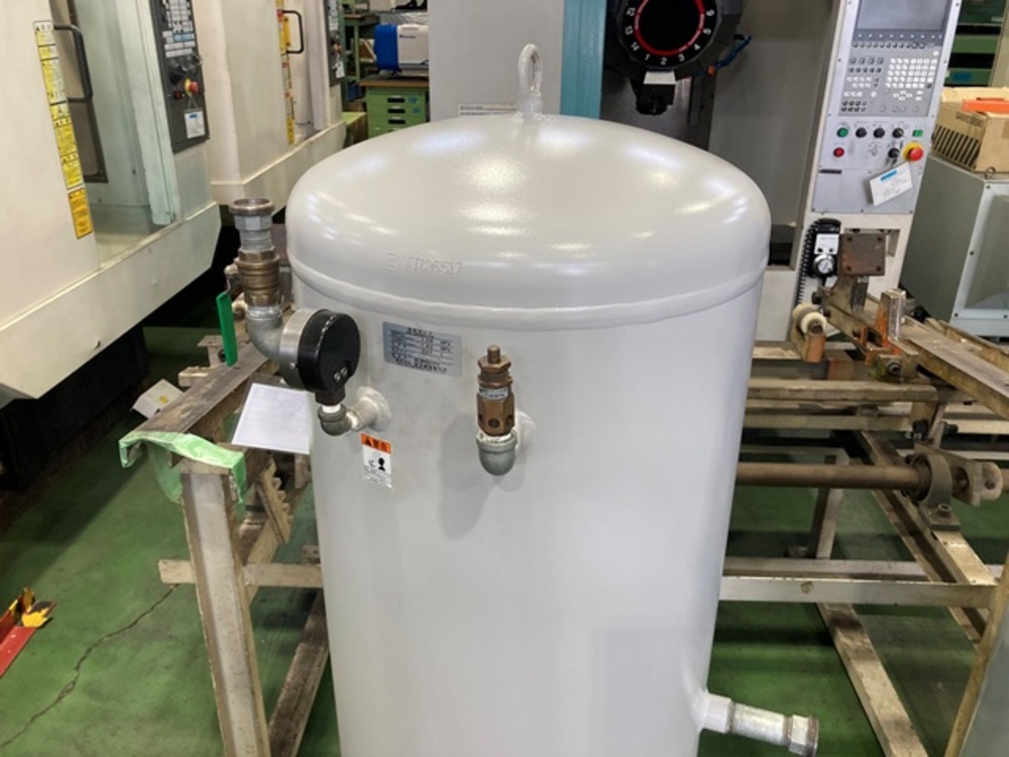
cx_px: 504
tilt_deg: -24.1
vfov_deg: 49.7
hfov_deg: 63.4
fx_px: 816
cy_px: 378
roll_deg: -1.6
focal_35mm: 28
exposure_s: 1/68
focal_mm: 3.99
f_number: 1.8
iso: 80
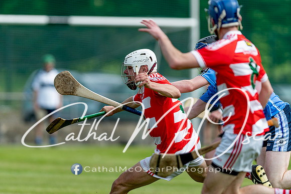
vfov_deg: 3.0
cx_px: 146
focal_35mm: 462
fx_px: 3733
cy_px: 97
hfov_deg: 4.5
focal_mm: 300
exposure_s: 1/1600
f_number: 2.8
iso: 100
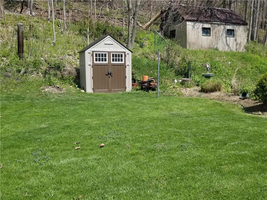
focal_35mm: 26
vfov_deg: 53.1
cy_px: 100
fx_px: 201
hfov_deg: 67.3
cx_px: 134
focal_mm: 4.3
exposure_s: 1/2169
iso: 50
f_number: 1.7
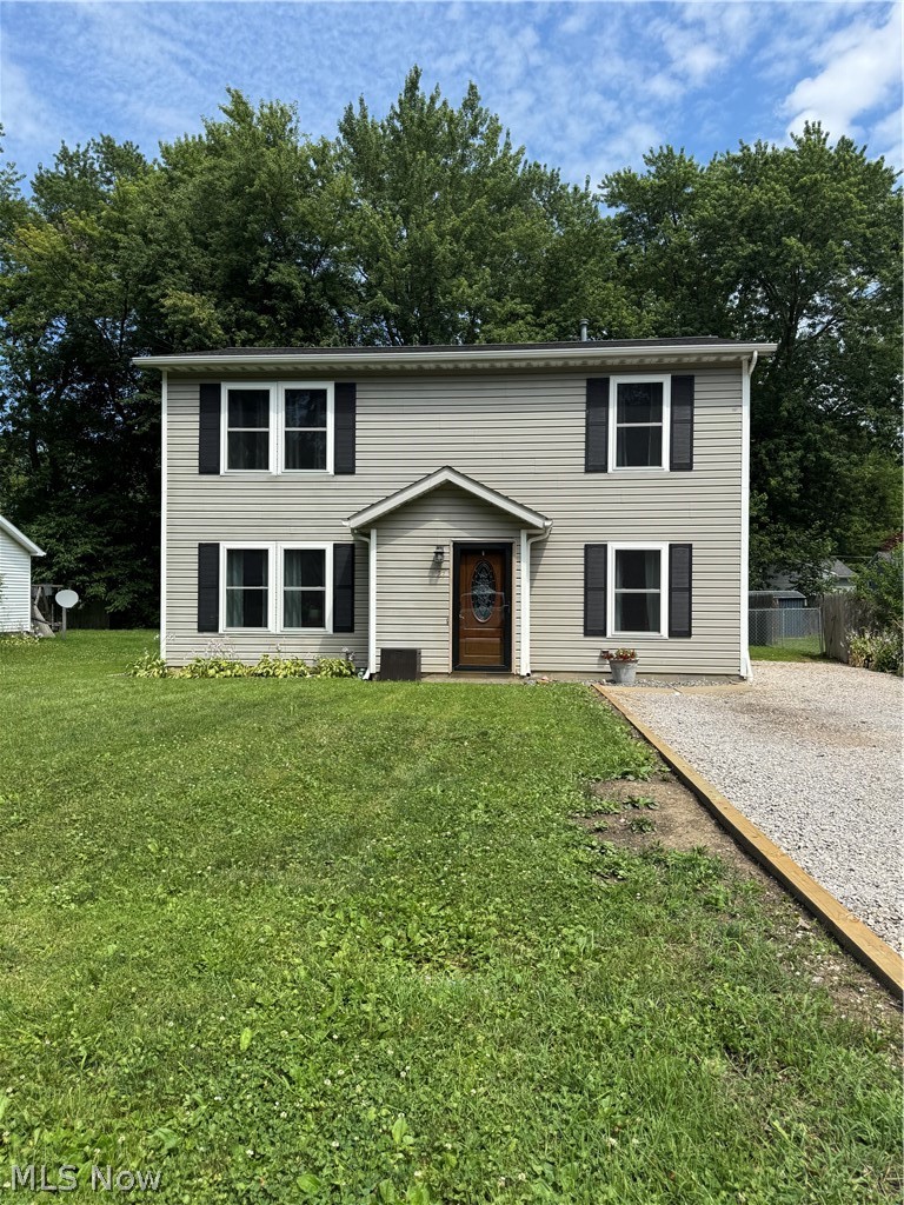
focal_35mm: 24
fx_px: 836
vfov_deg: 71.6
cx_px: 452
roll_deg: -0.1
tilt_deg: +0.1
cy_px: 602
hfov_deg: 56.8
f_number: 1.78
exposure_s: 1/3413
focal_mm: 6.76
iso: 80
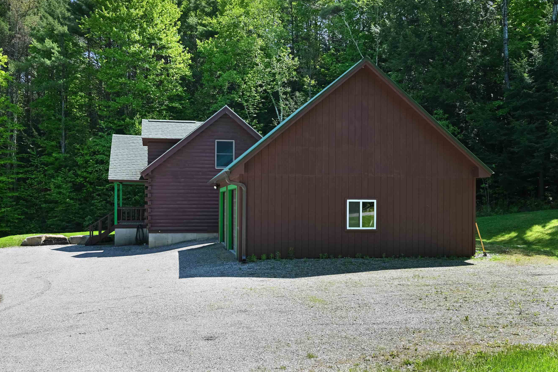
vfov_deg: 44.9
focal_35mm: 29
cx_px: 240
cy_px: 159
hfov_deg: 63.4
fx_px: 450
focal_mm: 25
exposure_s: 1/20
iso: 100
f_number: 14
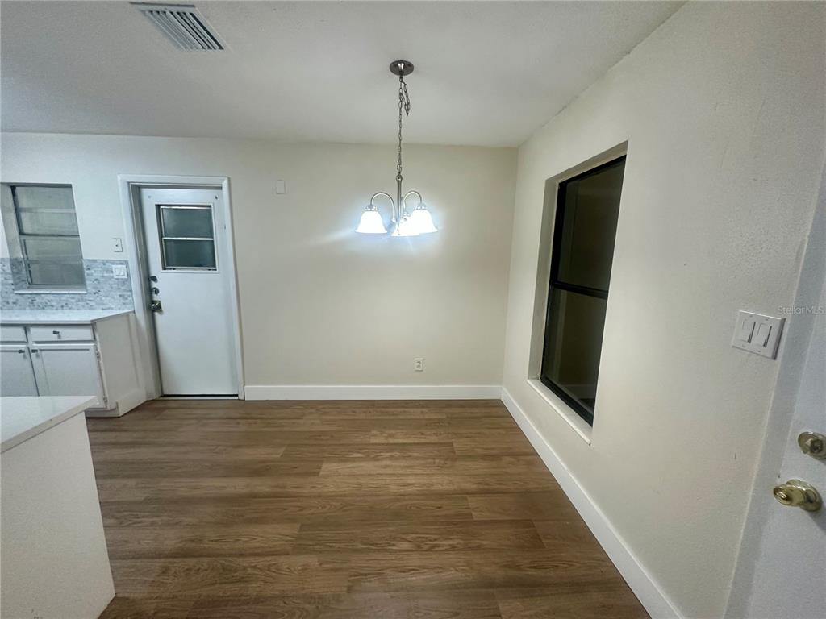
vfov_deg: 85.7
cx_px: 413
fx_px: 334
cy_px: 310
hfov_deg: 102.1
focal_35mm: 14
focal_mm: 2.22
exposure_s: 1/120
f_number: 2.2
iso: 320
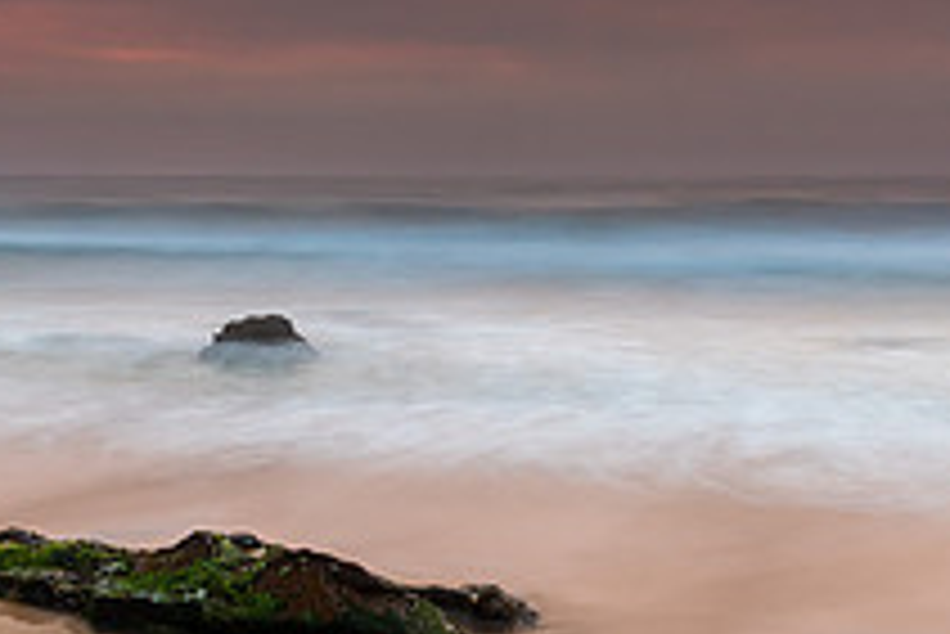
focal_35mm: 67
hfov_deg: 30.0
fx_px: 1769
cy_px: 321
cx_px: 378
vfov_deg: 20.3
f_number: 8
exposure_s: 8
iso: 200
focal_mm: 24
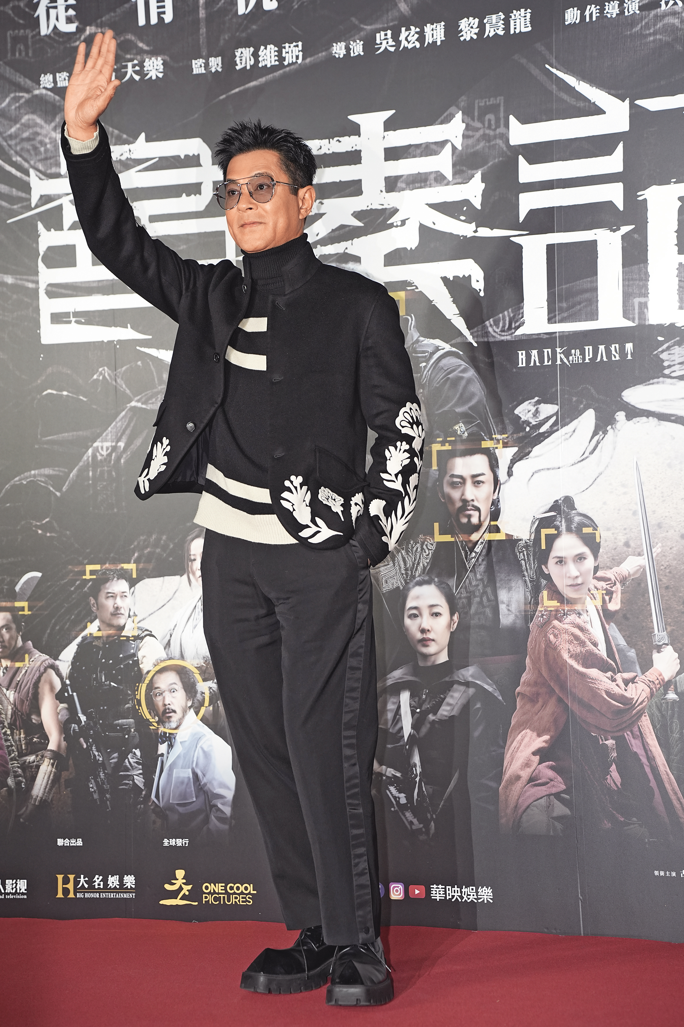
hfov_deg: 15.7
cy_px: 514
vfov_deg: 23.4
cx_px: 342
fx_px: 2479
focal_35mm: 87
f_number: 4
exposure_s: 1/200
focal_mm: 87
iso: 1000
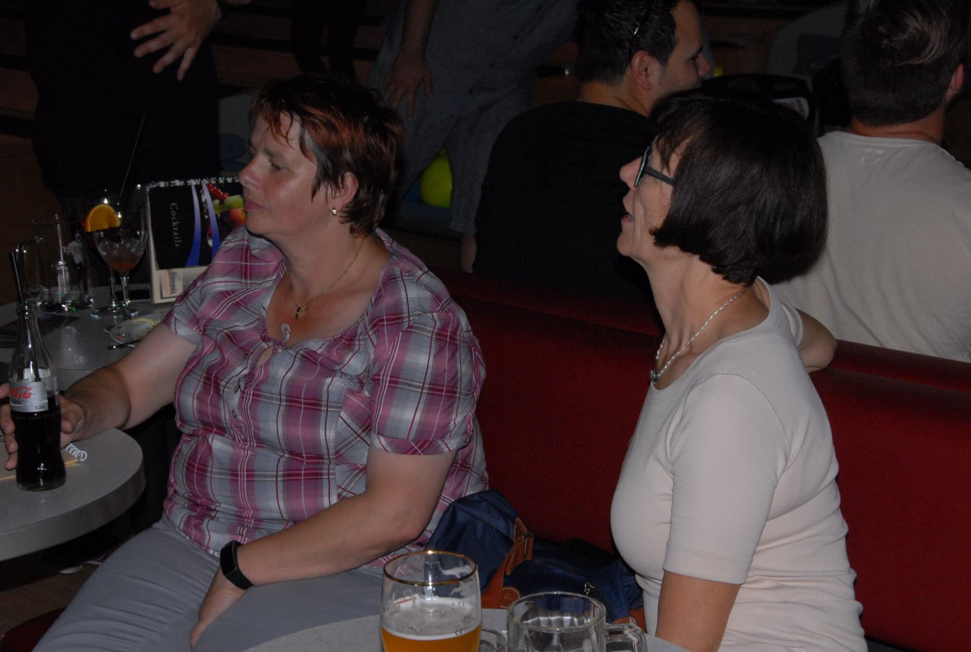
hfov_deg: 28.0
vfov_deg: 19.0
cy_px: 326
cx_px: 486
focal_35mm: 72
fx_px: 1946
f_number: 11
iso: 640
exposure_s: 1/60
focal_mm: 48
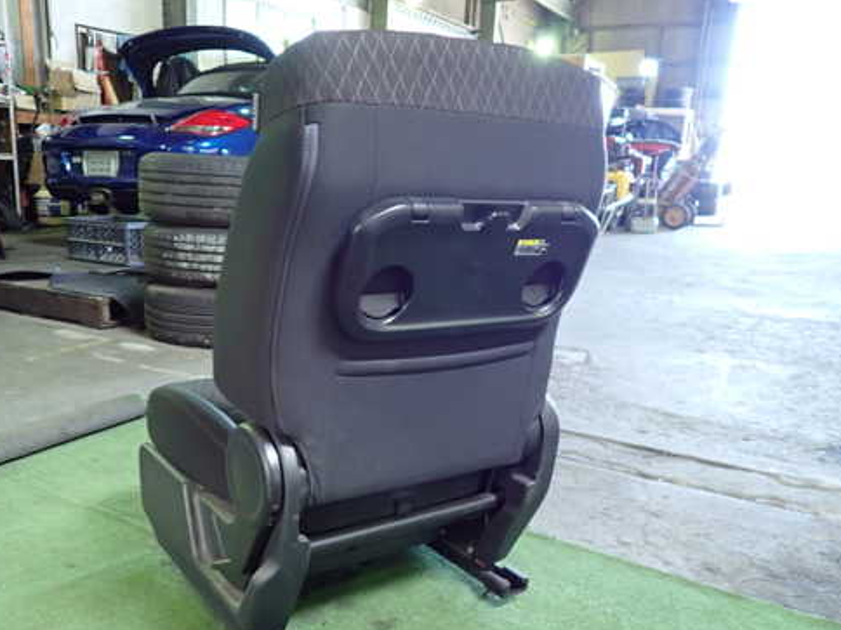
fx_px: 753
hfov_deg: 58.3
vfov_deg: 45.4
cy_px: 347
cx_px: 387
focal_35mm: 31
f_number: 2
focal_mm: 4.5
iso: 320
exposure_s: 1/30
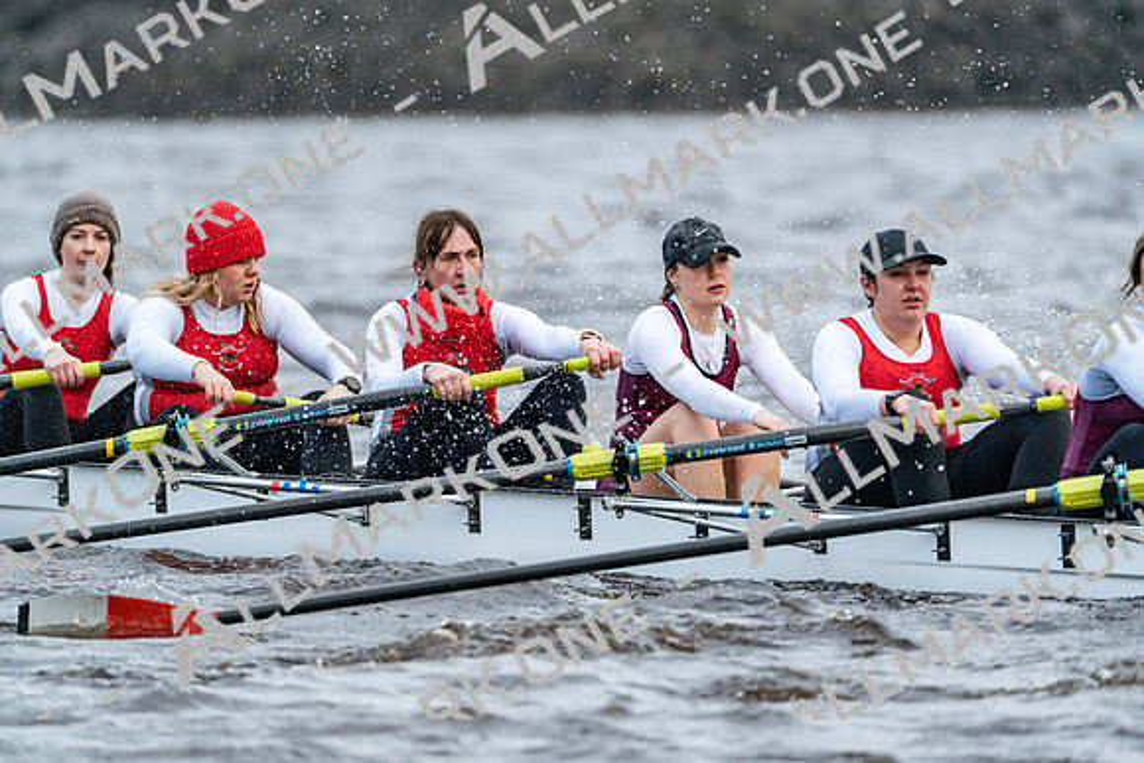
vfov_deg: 2.3
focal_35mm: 600
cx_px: 572
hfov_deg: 3.4
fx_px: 19070
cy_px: 382
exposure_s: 1/1600
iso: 4000
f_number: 6.3
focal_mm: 600
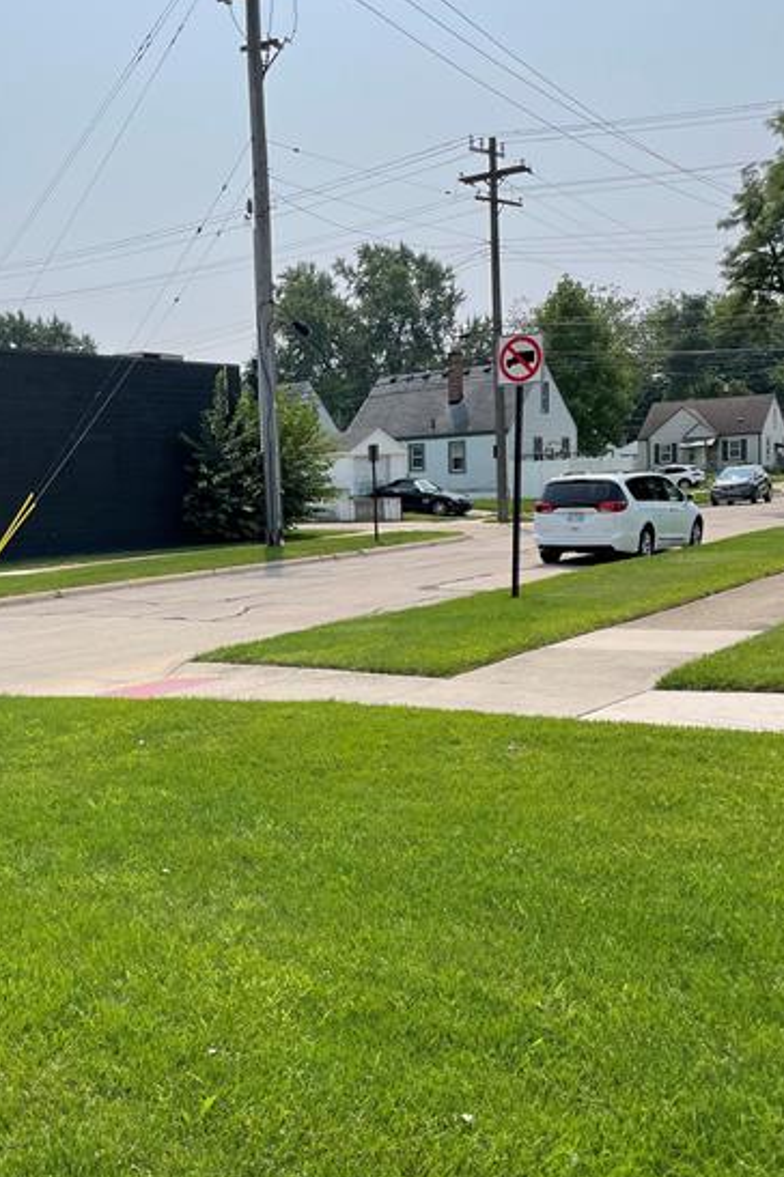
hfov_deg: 34.3
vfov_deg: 50.7
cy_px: 633
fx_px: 1243
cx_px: 198
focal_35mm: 38
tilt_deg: -6.7
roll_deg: +3.0
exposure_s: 1/7299
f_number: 1.6
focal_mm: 4.2
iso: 32
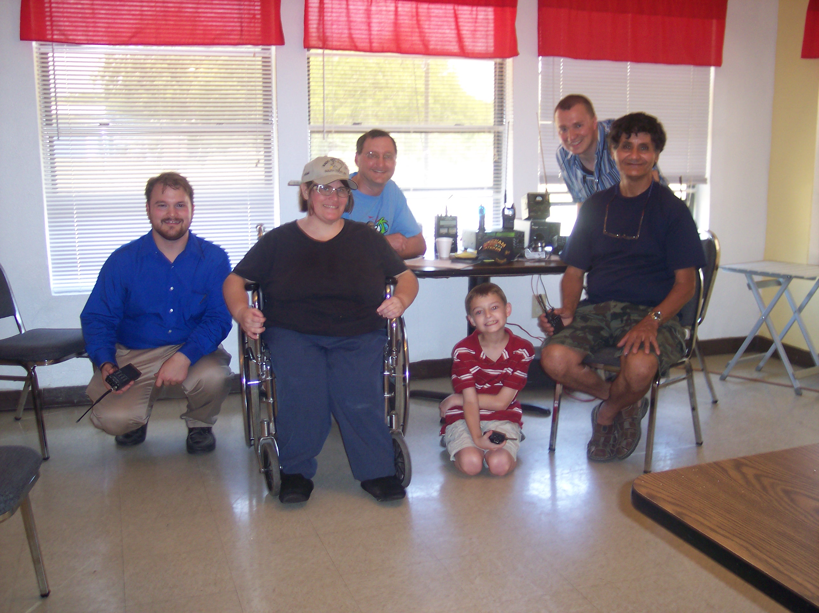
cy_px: 306
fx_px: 899
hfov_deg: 49.0
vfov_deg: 37.7
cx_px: 410
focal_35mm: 38
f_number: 2.8
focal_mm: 8
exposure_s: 1/30
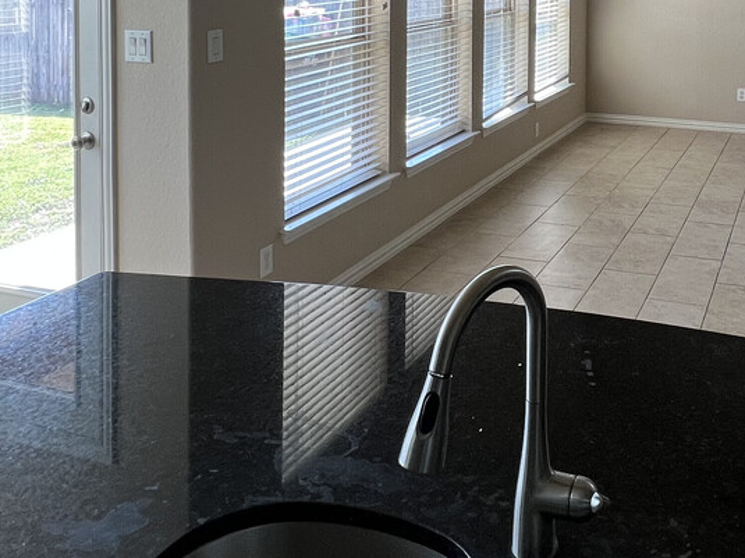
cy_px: -13
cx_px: 597
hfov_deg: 49.5
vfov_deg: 36.2
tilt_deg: -2.8
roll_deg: -0.8
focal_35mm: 35
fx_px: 753
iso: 64
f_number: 1.8
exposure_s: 1/99
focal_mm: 1.57
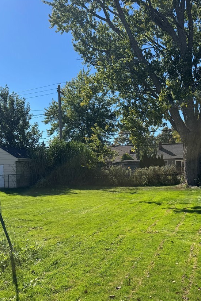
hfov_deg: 42.3
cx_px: 98
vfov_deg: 59.8
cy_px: 182
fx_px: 260
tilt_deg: -4.7
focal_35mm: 31
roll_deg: +1.6
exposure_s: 1/3413
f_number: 1.78
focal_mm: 6.76
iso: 80
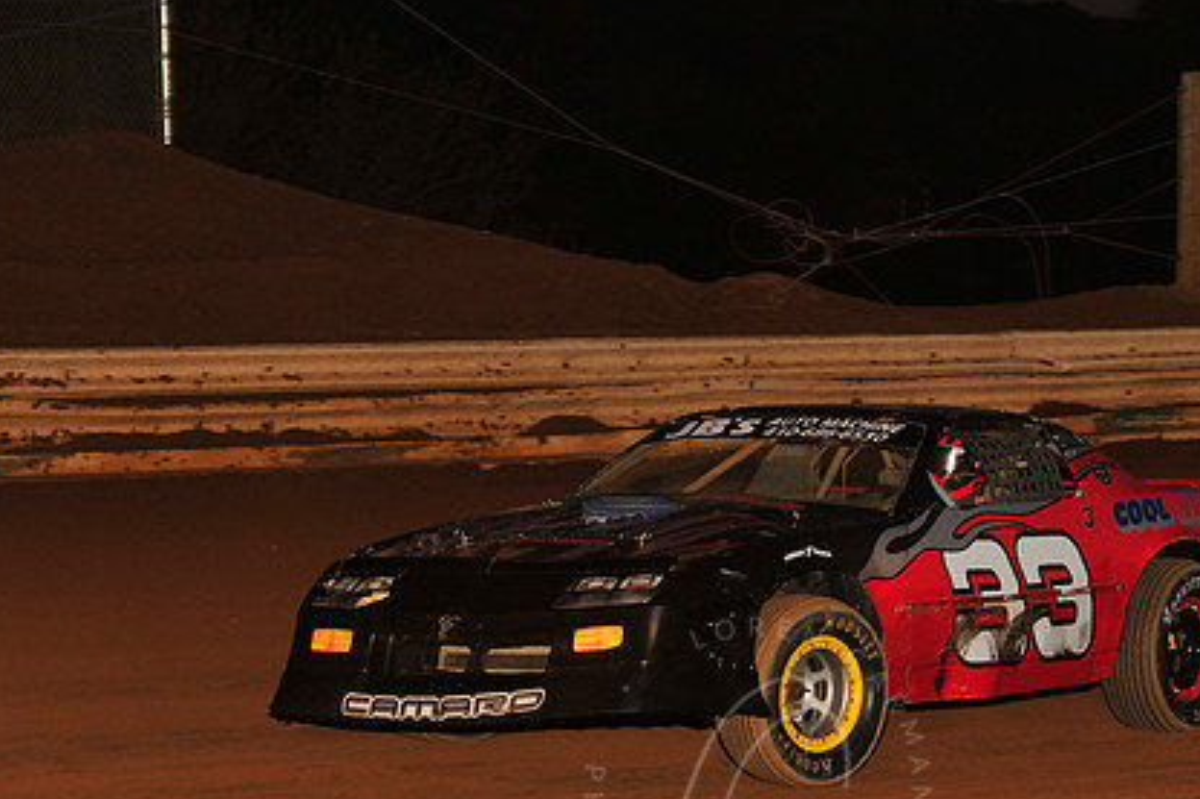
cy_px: 525
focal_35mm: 156
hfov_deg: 13.2
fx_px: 5198
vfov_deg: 8.8
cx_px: 756
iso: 1000
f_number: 6.3
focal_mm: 112
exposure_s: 1/320
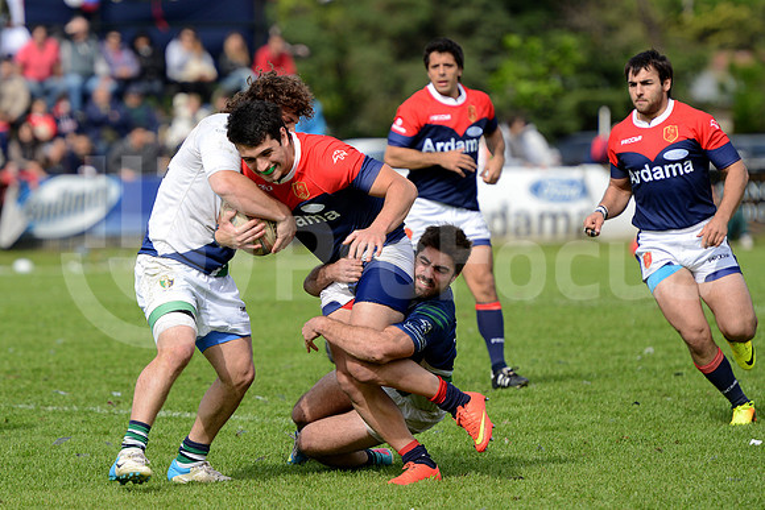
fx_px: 5526
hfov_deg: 7.9
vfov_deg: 5.3
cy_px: 255
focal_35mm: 260
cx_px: 382
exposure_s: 1/1250
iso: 400
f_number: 4
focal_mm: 260
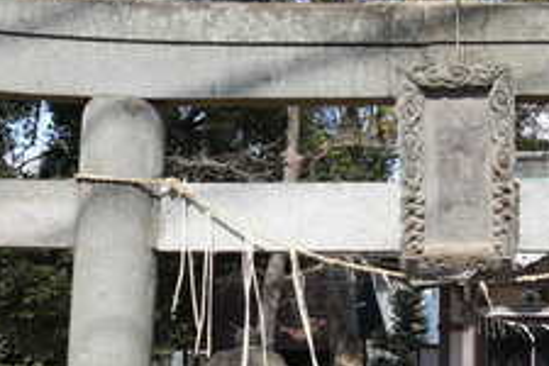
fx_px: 1876
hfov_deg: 16.5
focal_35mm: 123
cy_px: 425
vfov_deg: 11.0
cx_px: 444
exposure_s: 1/250
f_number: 4.5
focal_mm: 18
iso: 100
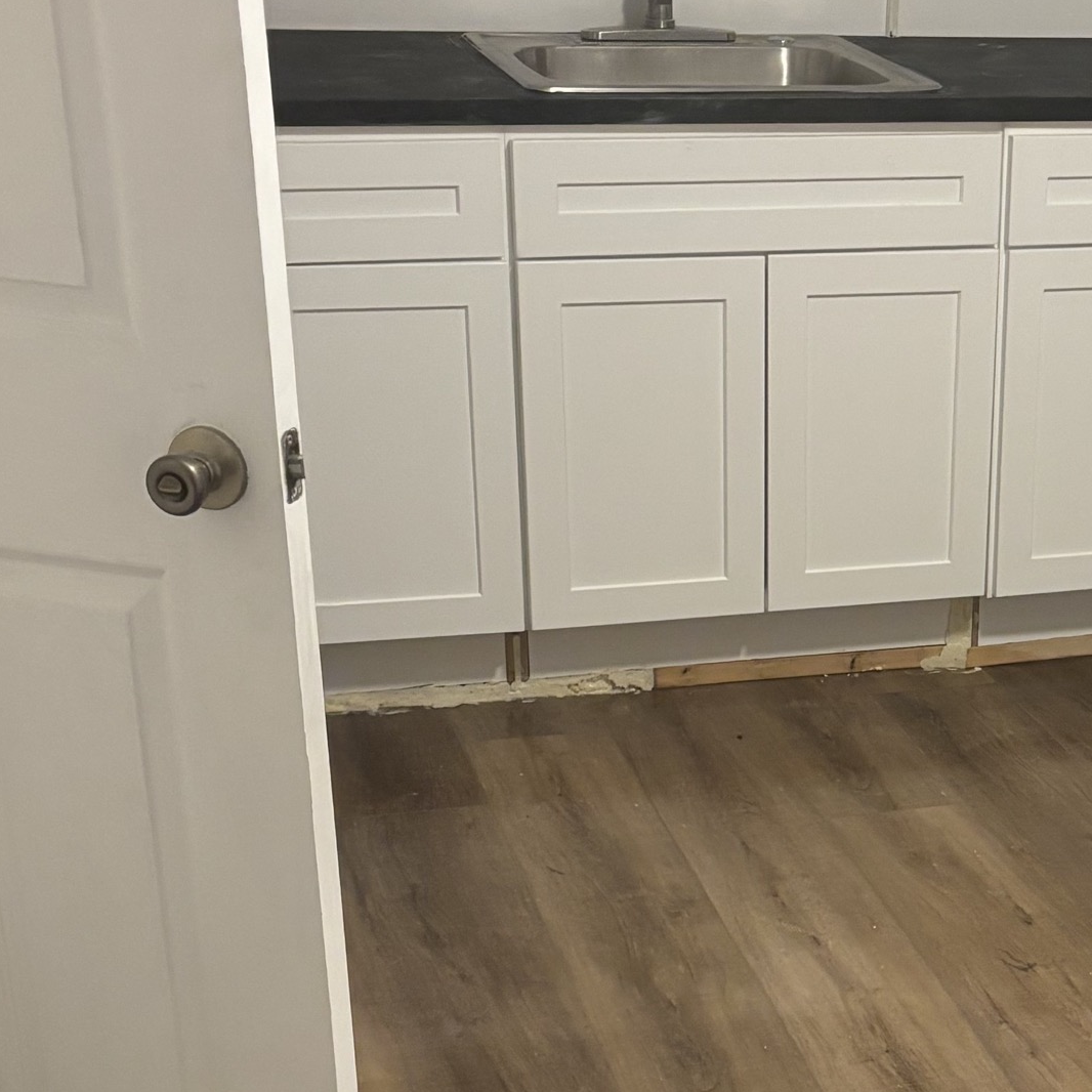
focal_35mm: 69
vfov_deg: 24.6
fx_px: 2463
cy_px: 856
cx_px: 1026
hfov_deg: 24.2
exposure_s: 1/40
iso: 400
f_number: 1.6
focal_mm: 5.96
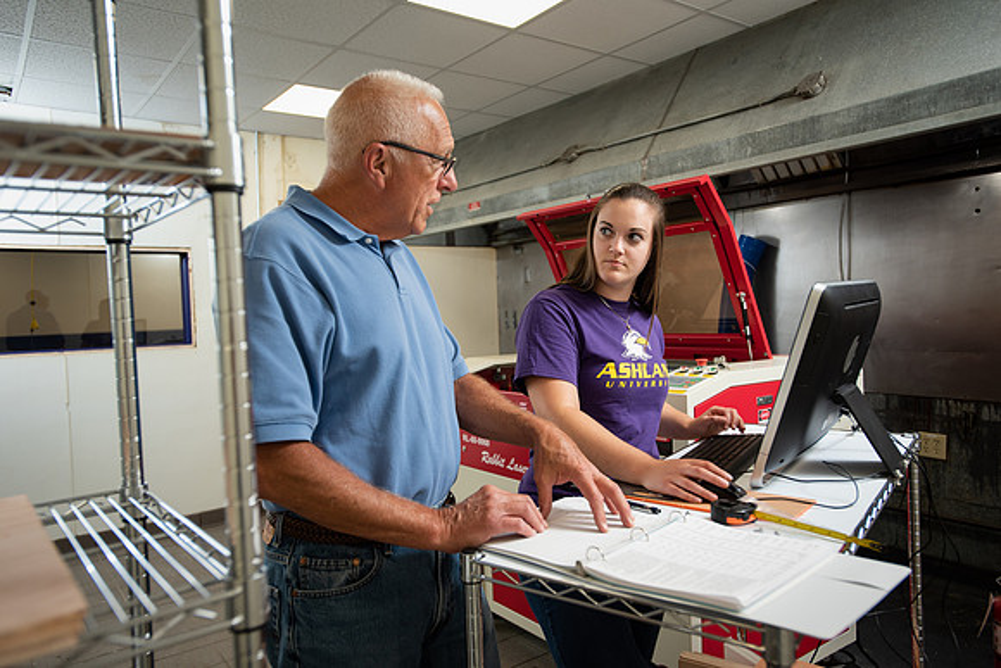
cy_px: 334
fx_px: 723
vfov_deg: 49.6
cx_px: 500
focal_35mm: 26
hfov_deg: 69.4
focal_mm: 26
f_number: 4
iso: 400
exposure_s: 1/200
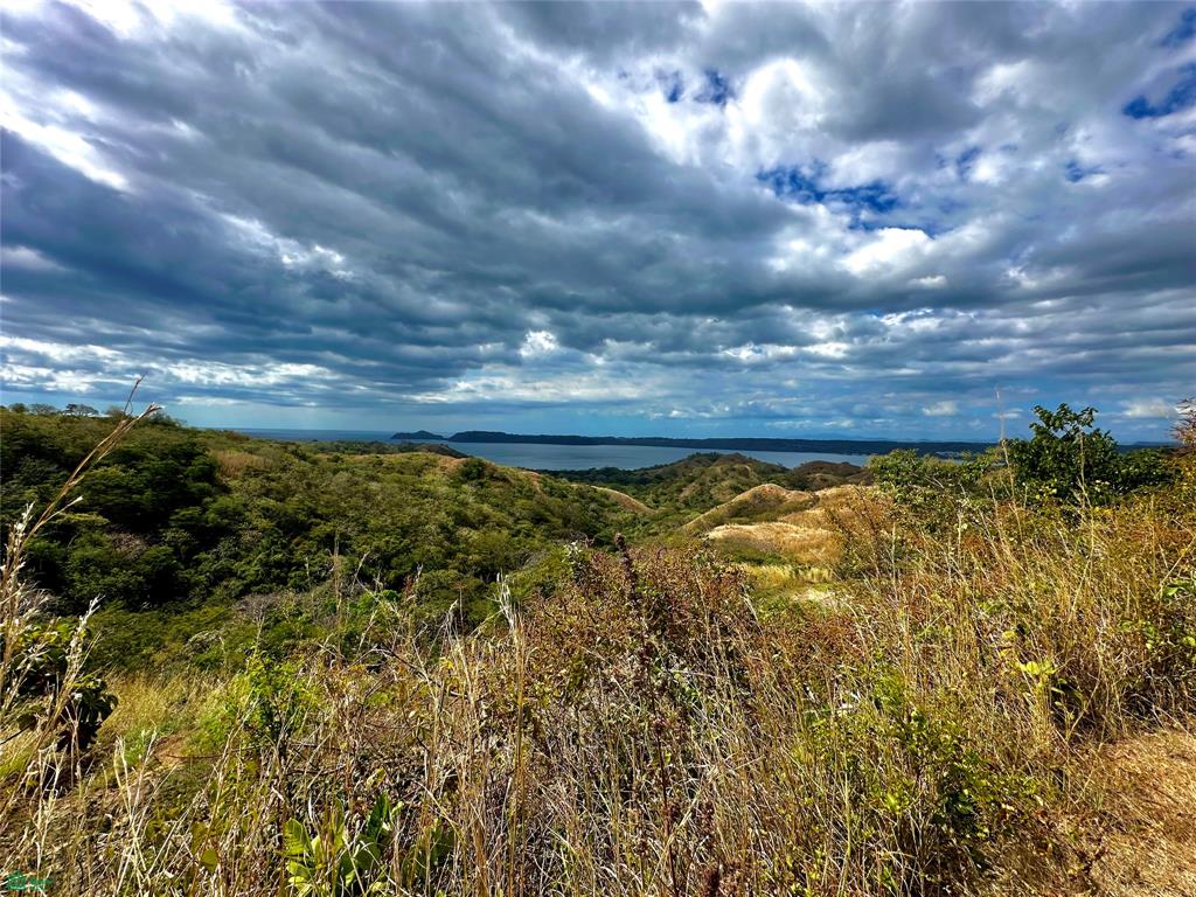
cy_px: 448
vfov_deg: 85.7
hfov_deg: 102.1
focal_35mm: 14
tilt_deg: -2.3
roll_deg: -1.7
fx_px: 484
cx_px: 598
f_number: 2.2
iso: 50
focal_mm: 2.22
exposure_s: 1/2564
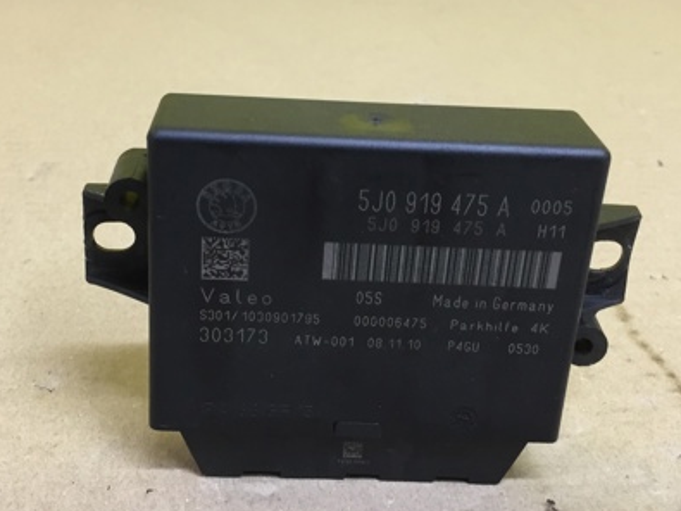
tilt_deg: -26.3
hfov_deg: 40.4
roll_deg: -1.8
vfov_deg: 30.8
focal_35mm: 47
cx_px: 298
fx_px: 924
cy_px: 204
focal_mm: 4.15
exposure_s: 1/33
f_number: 2.2
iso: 64
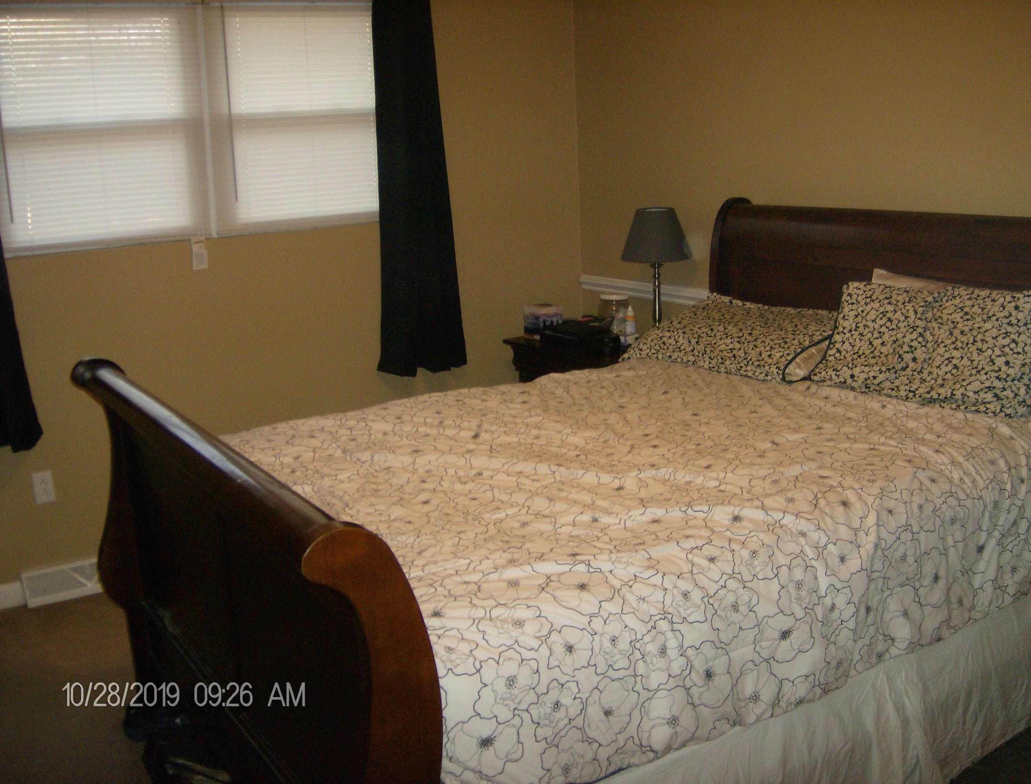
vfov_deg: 40.0
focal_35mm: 36
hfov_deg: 51.1
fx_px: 1077
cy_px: 392
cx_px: 516
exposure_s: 1/60
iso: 200
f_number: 2.8
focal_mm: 6
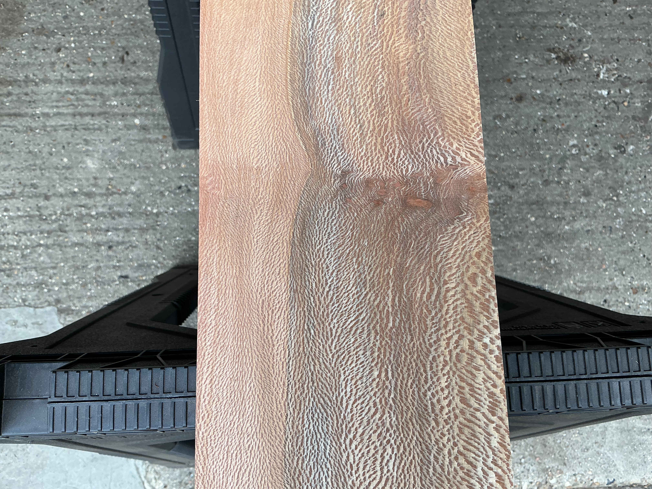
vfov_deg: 48.2
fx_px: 546
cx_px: 326
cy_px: 244
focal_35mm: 29
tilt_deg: -78.9
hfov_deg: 61.7
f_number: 1.8
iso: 20
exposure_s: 1/100
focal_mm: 3
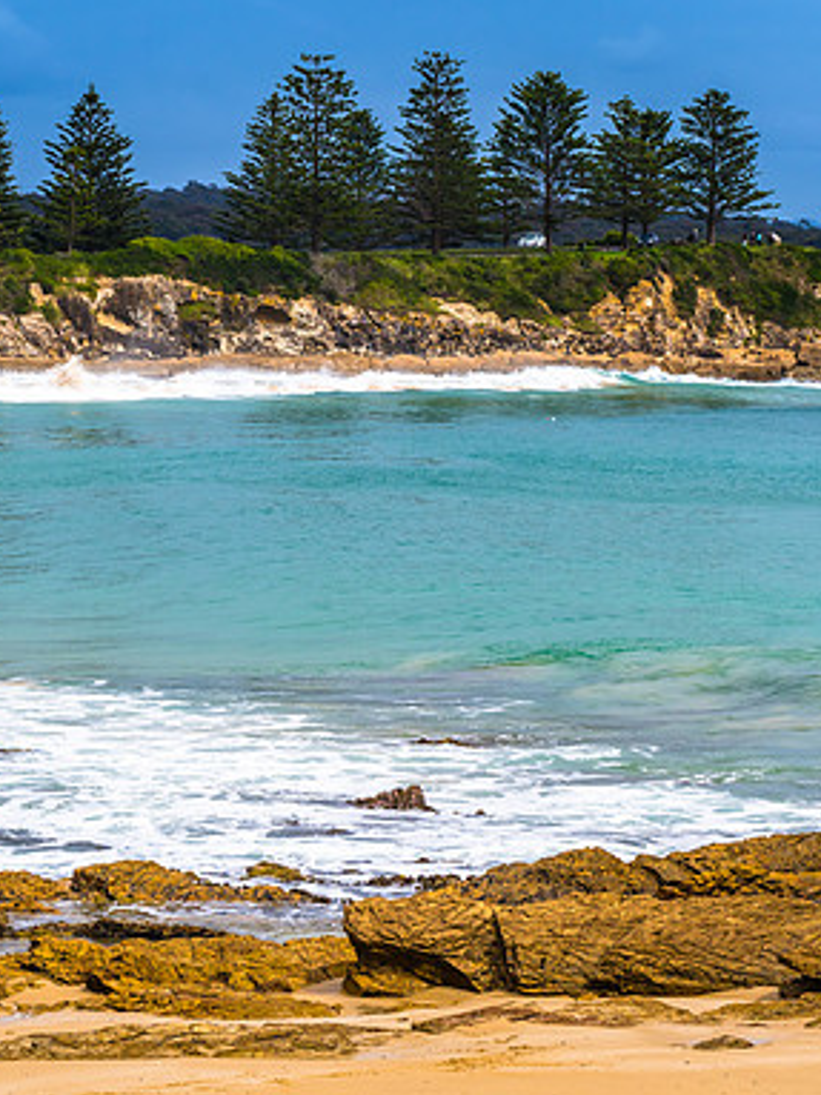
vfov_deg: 13.6
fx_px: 4588
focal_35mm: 145
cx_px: 581
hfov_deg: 10.2
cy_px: 550
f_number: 8
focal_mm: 98
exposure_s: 1/1000
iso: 200
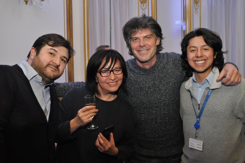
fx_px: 224
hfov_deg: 57.3
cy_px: 82
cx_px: 122
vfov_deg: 39.9
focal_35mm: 33
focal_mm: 22
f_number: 4
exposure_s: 1/60
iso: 800
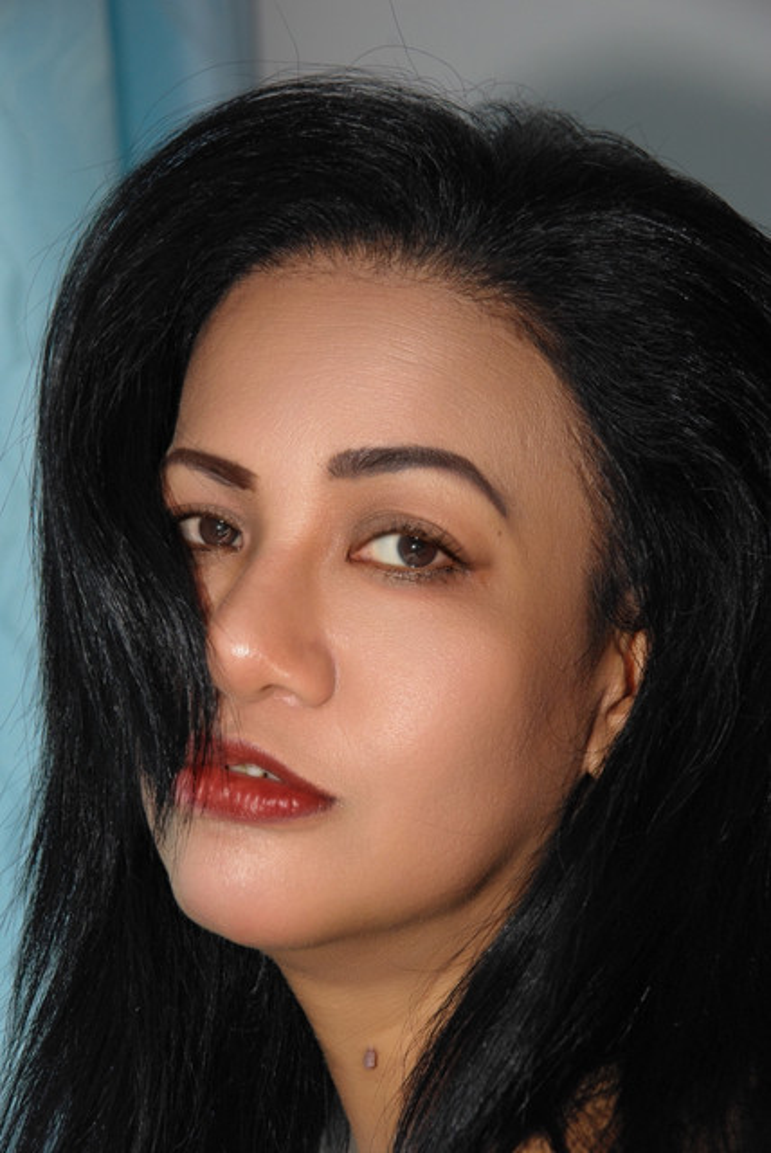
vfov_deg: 14.7
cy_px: 576
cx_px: 386
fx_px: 4455
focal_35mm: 139
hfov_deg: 9.9
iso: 800
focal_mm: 93
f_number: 9.5
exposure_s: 1/90
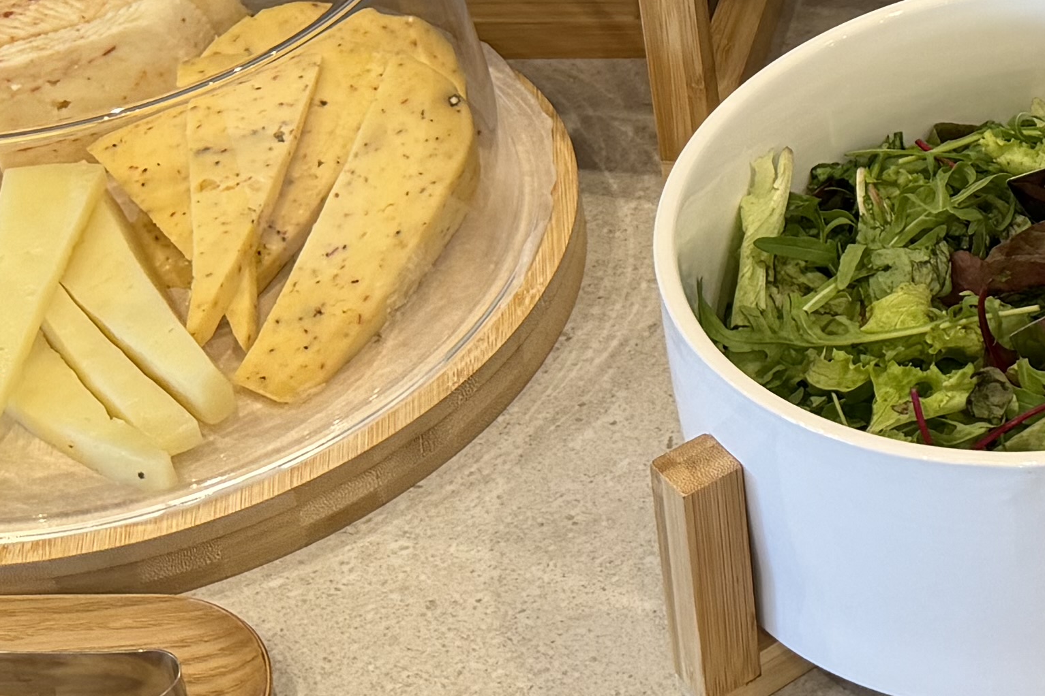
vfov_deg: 13.9
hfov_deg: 19.8
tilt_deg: -27.0
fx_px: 2699
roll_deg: -0.7
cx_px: 1440
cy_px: -308
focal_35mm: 93
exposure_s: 1/105
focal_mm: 6.76
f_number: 1.78
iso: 200
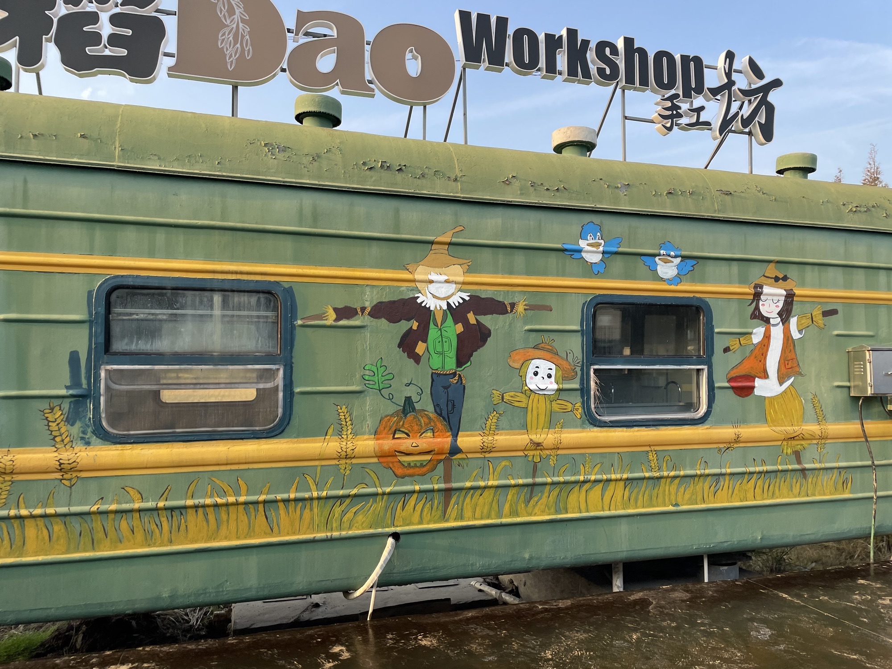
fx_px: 670
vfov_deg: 53.1
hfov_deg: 67.3
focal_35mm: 26
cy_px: 334
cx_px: 446
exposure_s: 1/489
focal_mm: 4.2
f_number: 1.6
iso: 32
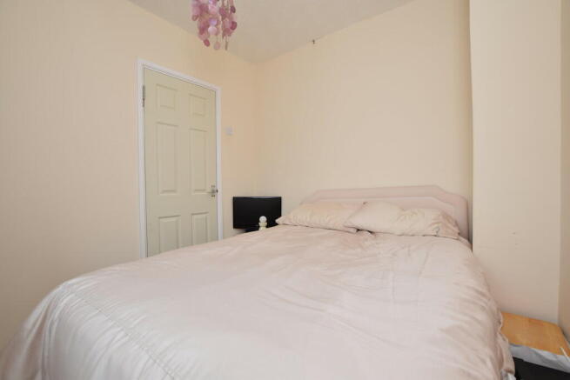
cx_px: 285
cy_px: 190
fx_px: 238
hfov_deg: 100.4
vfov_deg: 77.4
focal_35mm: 15
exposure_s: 1/20
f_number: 6.3
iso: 100
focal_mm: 10
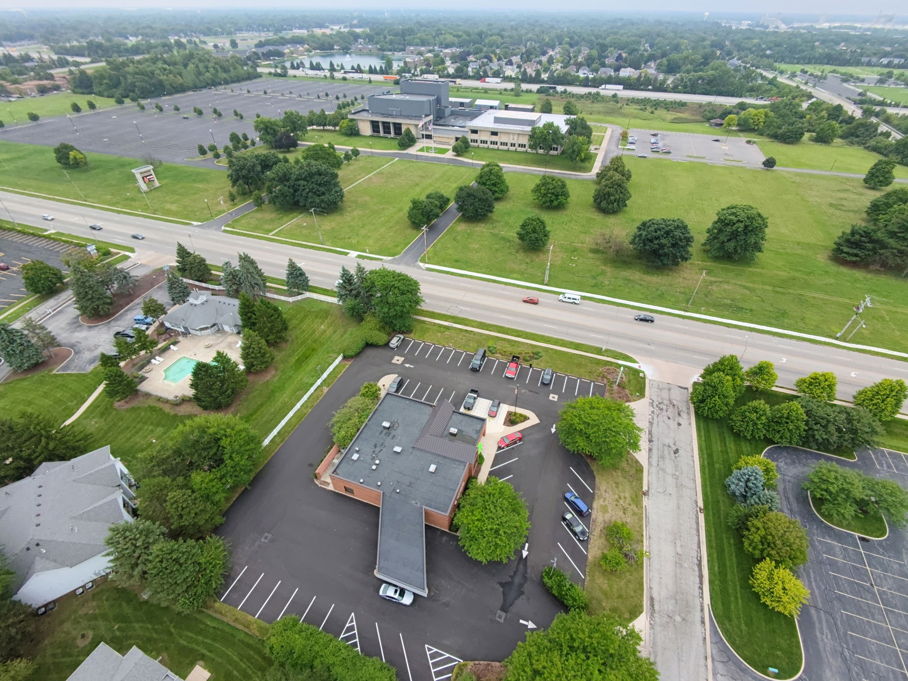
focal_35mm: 16
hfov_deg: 94.5
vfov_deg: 78.1
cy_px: 340
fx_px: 420
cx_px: 454
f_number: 2.55
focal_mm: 16
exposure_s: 1/375
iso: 101
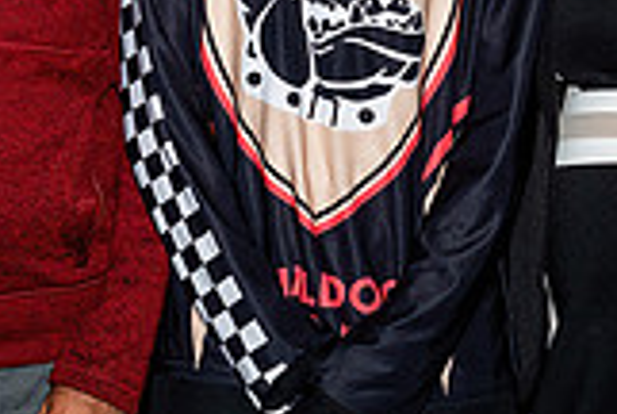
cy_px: 130
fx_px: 5031
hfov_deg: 7.0
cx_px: 224
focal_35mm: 293
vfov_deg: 4.7
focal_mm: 40
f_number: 5
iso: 320
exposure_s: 1/200
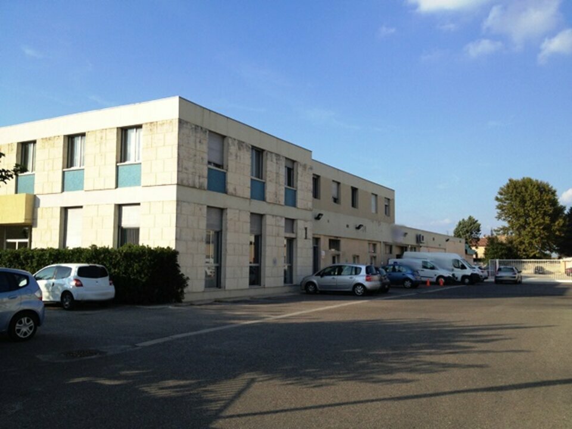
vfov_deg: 40.7
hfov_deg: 52.6
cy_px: 214
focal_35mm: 35
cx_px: 286
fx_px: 578
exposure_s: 1/1453
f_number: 2.4
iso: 50
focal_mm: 4.28
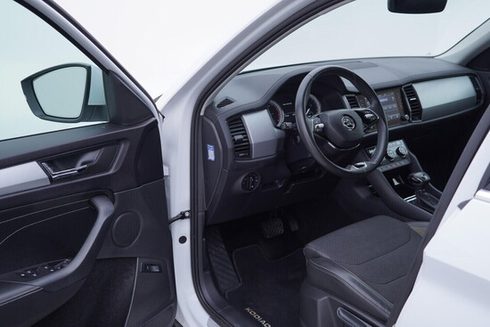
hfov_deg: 53.1
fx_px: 490
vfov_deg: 36.9
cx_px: 245
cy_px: 164
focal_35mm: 36
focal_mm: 24
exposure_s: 1/60
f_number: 3.5
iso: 125
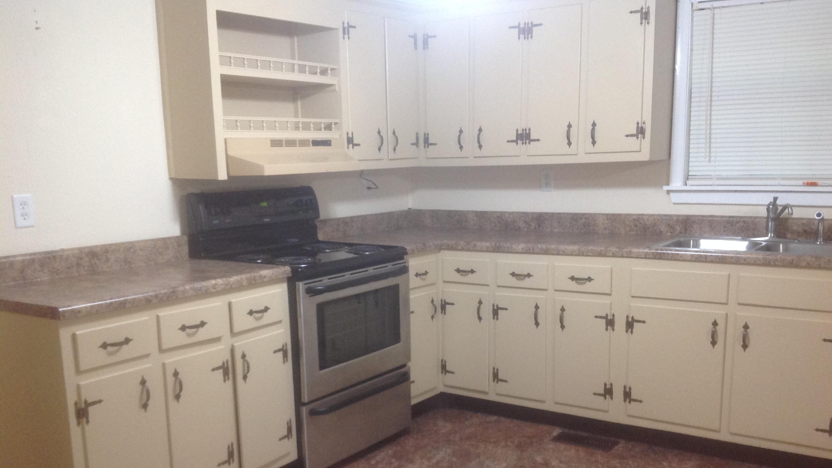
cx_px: 422
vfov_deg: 30.2
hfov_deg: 51.6
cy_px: 312
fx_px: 860
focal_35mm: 39
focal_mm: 4.28
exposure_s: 1/15
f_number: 2.4
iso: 125
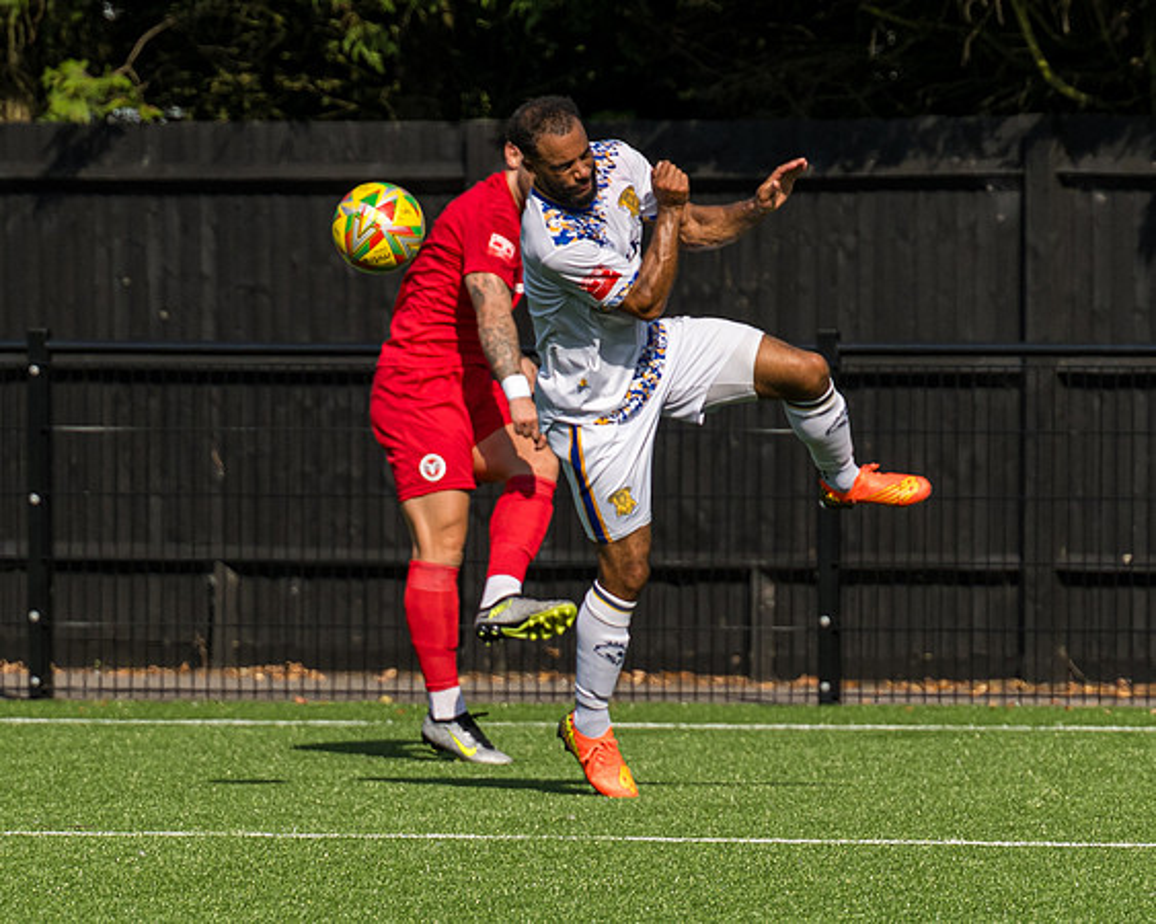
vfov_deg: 2.8
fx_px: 18849
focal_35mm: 551
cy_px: 580
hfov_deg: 3.5
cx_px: 904
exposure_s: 1/2500
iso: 200
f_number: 4.5
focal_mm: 175
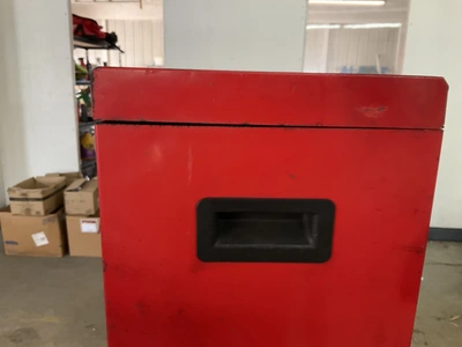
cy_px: 174
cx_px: 231
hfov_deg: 61.7
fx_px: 387
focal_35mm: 29
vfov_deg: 48.2
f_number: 1.8
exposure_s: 1/60
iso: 160
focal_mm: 3
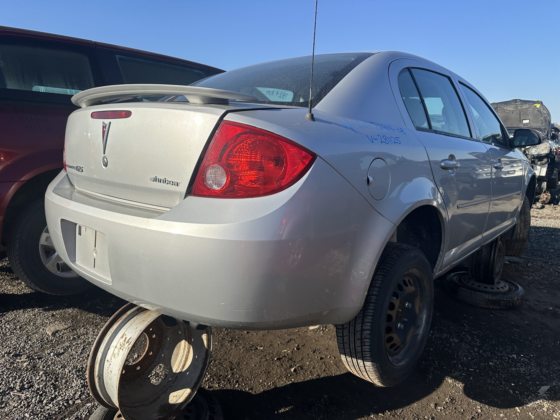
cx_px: 280
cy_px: 210
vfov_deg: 56.8
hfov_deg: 71.6
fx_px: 388
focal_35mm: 24
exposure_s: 1/4762
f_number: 1.78
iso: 80
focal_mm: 6.86
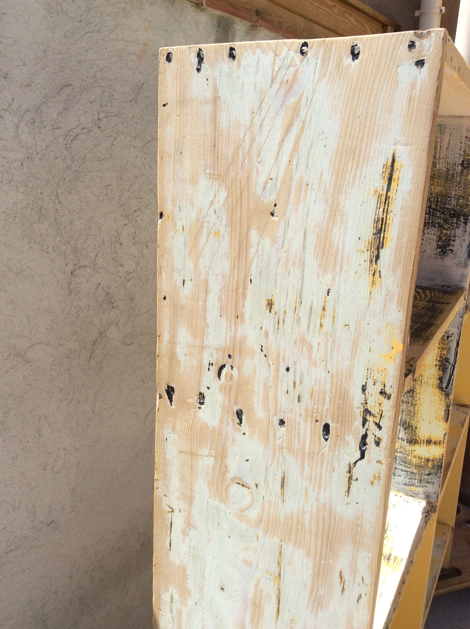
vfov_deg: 56.9
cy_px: 314
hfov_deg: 44.1
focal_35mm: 32
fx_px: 581
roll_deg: -2.5
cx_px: 235
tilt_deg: -15.6
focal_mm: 3.3
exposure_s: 1/1431
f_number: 2.4
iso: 32
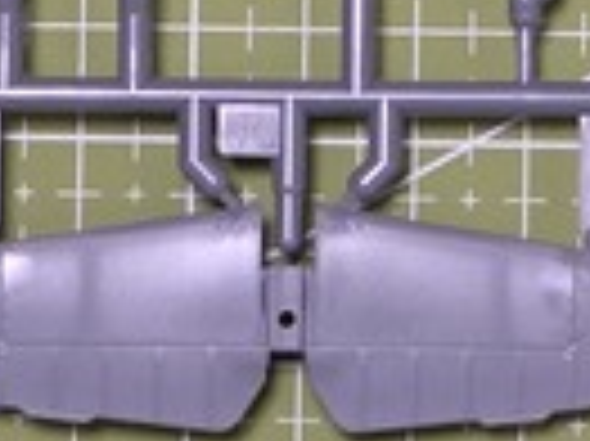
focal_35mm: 686
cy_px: -403
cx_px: 698
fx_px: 11682
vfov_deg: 2.2
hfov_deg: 2.9
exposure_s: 1/120
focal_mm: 18.6
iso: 640
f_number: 3.4
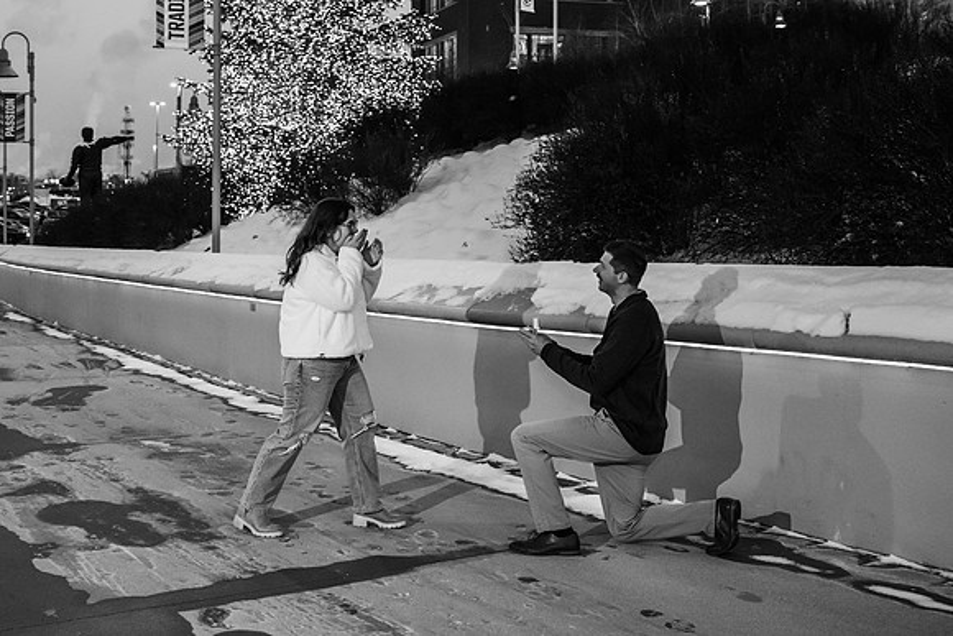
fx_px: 1232
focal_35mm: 47
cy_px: 151
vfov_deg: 28.5
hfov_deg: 42.0
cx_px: 366
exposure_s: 1/200
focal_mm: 28.5
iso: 1000
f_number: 4.5
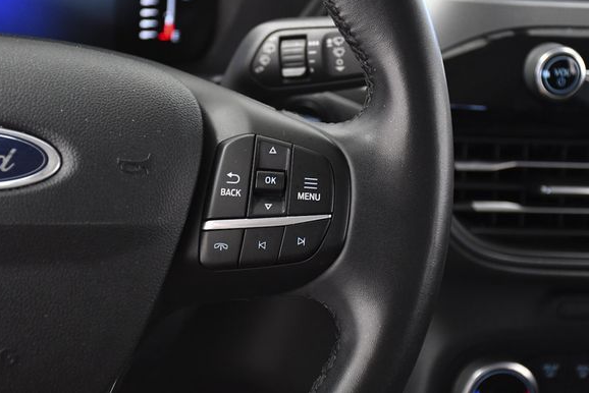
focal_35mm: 83
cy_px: 177
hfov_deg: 24.5
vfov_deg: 16.5
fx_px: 1359
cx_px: 279
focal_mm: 50
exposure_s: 1/125
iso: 2500
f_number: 4.8
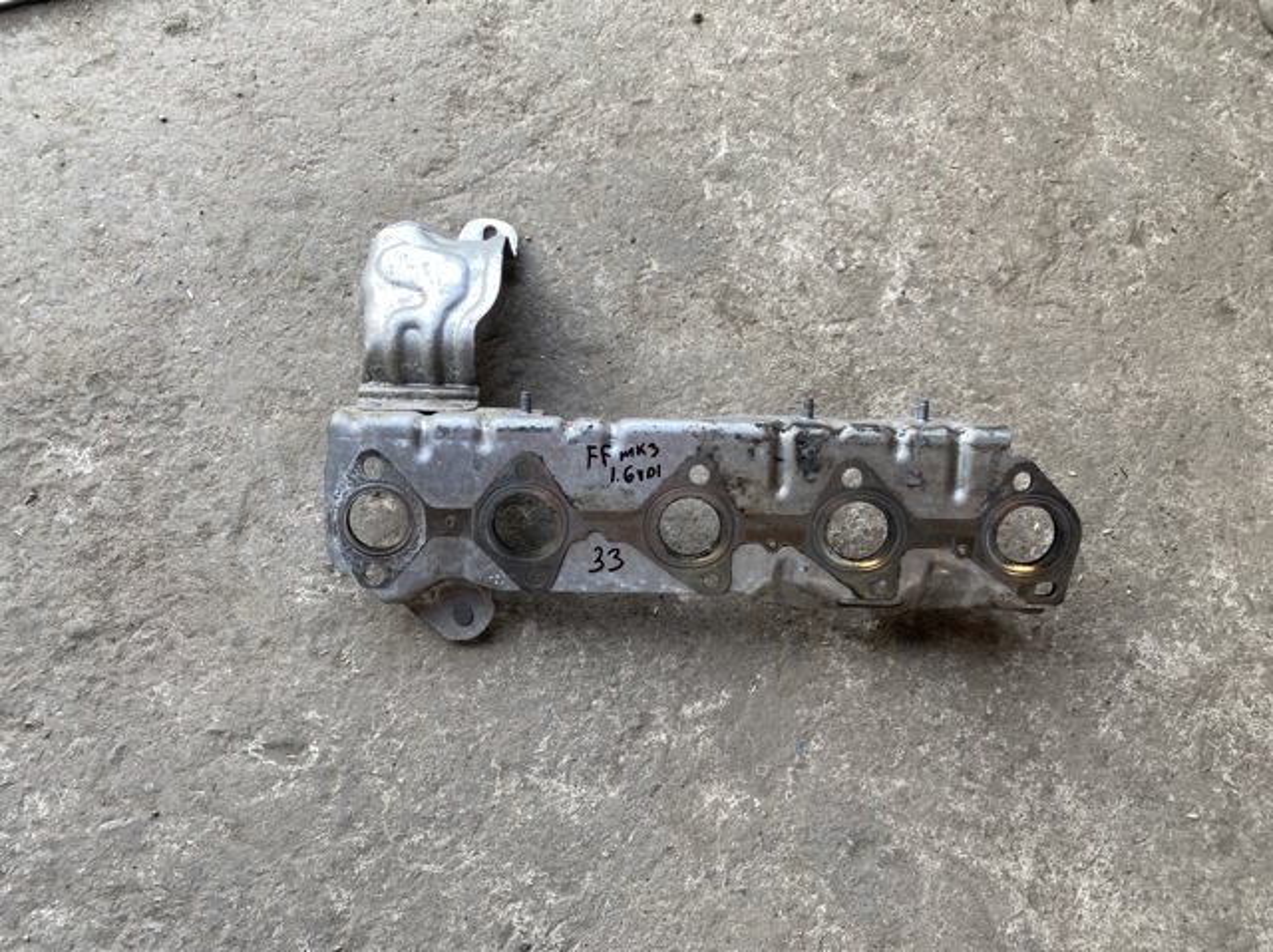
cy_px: 476
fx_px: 955
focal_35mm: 26
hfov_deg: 67.3
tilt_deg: -74.2
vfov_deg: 53.0
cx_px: 636
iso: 100
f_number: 1.8
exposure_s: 1/100
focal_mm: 4.25
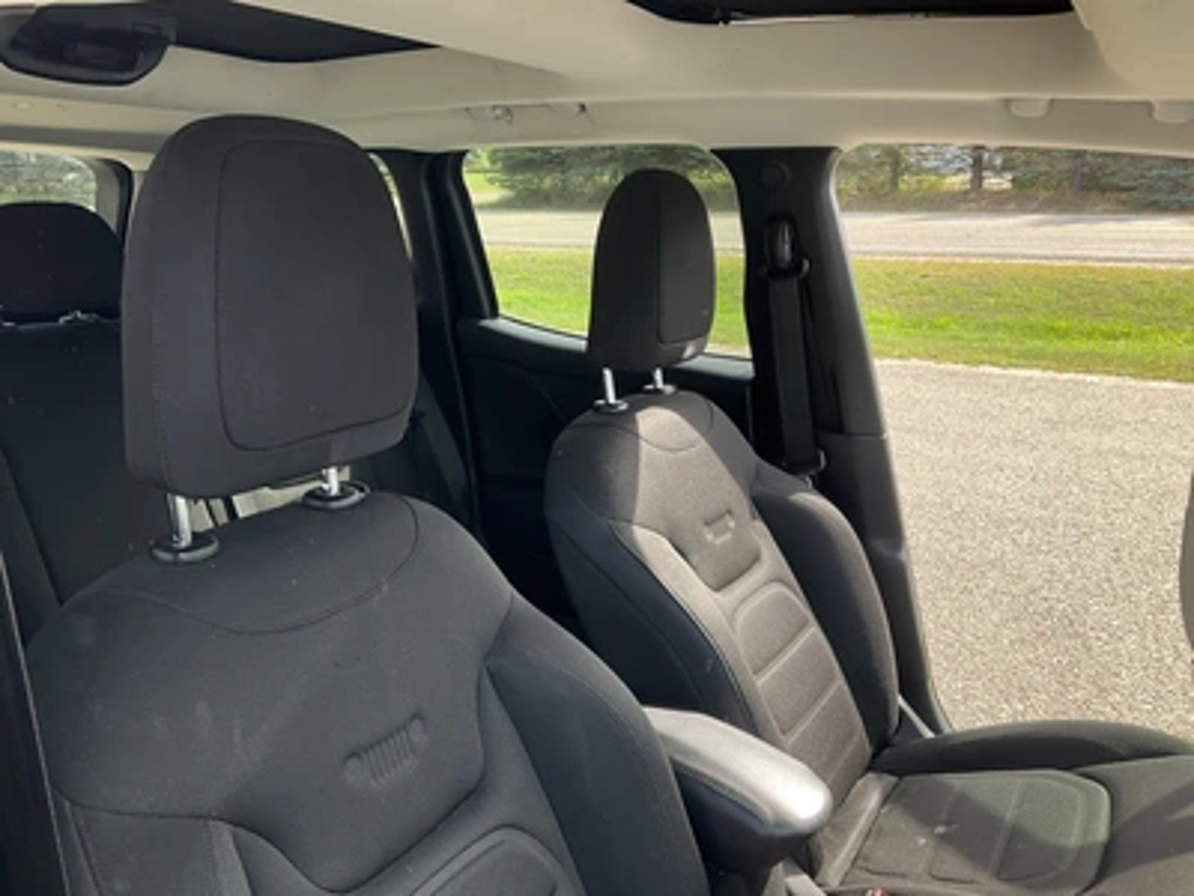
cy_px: 448
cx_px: 597
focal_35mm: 29
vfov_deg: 48.2
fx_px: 1000
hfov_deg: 61.7
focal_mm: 3
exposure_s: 1/122
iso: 16
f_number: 1.8
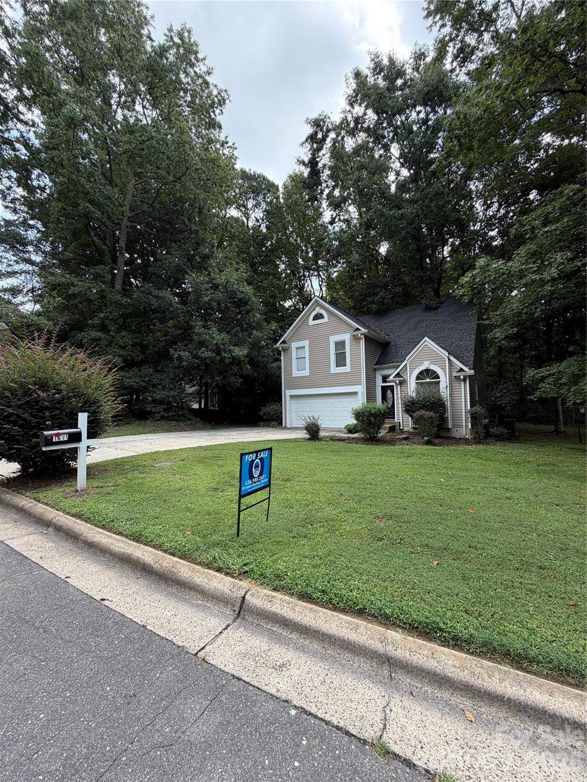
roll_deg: +0.7
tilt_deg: +2.7
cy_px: 391
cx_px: 294
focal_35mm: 14
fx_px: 317
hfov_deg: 85.7
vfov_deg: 102.1
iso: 50
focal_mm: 2.22
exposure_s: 1/298
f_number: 2.2
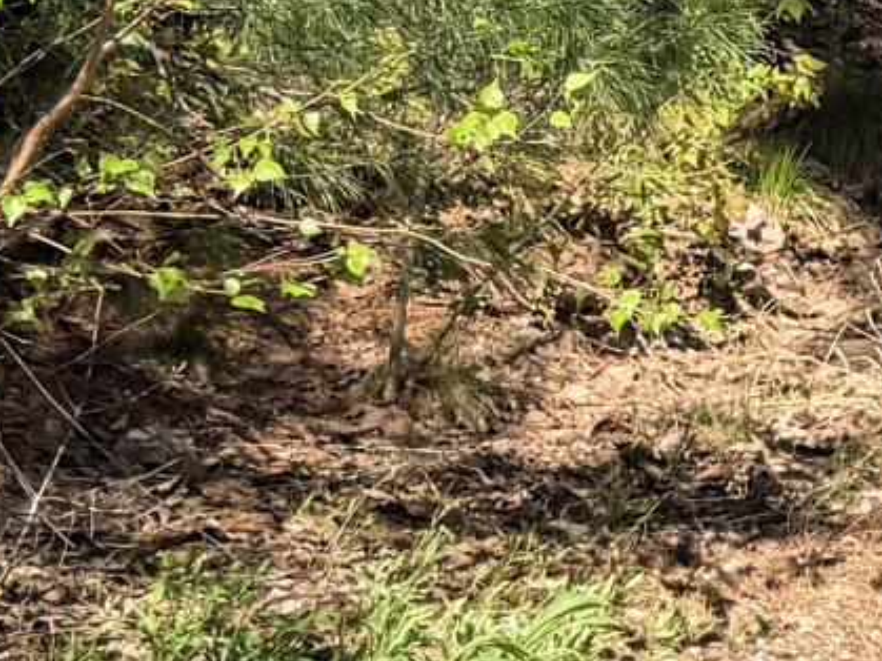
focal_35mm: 172
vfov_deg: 8.1
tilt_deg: +1.8
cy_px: -804
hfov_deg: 10.9
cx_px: 1511
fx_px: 4381
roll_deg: -1.2
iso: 80
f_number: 1.78
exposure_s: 1/2611
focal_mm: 6.76
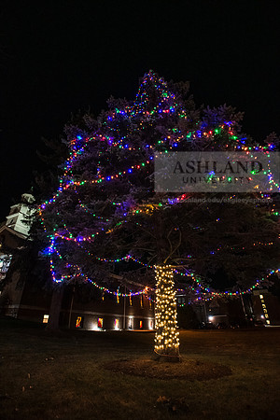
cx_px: 140
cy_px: 210
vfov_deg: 93.3
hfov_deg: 70.4
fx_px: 198
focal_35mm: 17
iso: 6400
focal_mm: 17
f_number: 4
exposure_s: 1/30
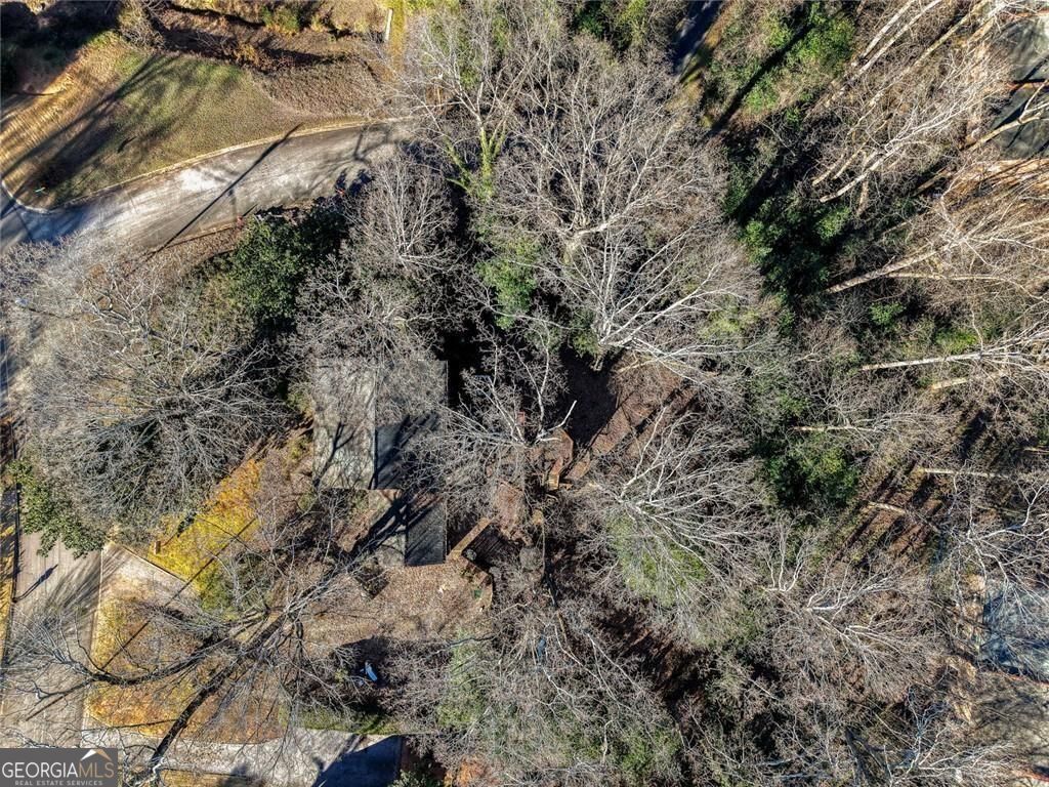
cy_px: 394
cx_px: 524
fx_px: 727
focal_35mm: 24
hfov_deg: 71.6
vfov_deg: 56.8
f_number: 1.8
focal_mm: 8.67
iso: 110
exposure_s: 1/2000
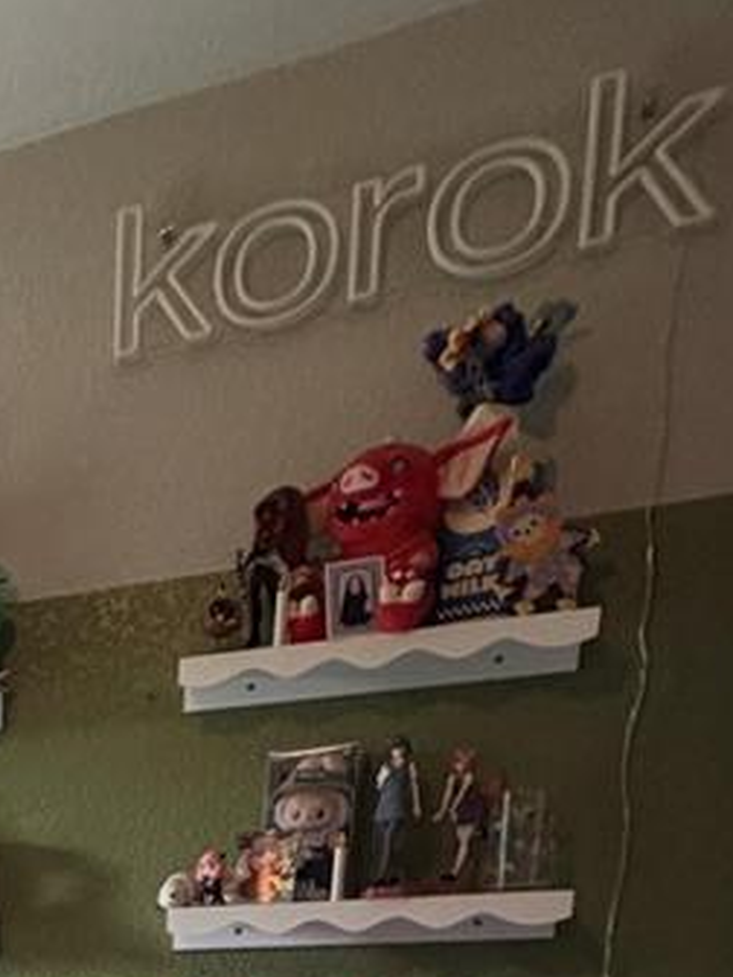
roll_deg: +1.9
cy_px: 1227
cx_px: -489
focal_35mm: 50
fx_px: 1412
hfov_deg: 21.8
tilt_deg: -9.3
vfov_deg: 31.0
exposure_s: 1/120
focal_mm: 2.22
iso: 250
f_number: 2.2
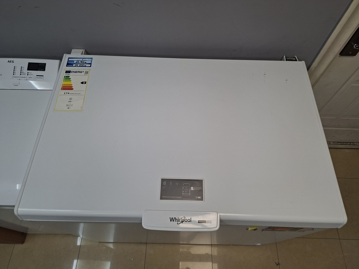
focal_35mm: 23
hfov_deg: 73.9
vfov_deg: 58.9
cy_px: 134
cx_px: 180
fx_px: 239
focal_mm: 5.54
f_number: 1.8
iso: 125
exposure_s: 1/100
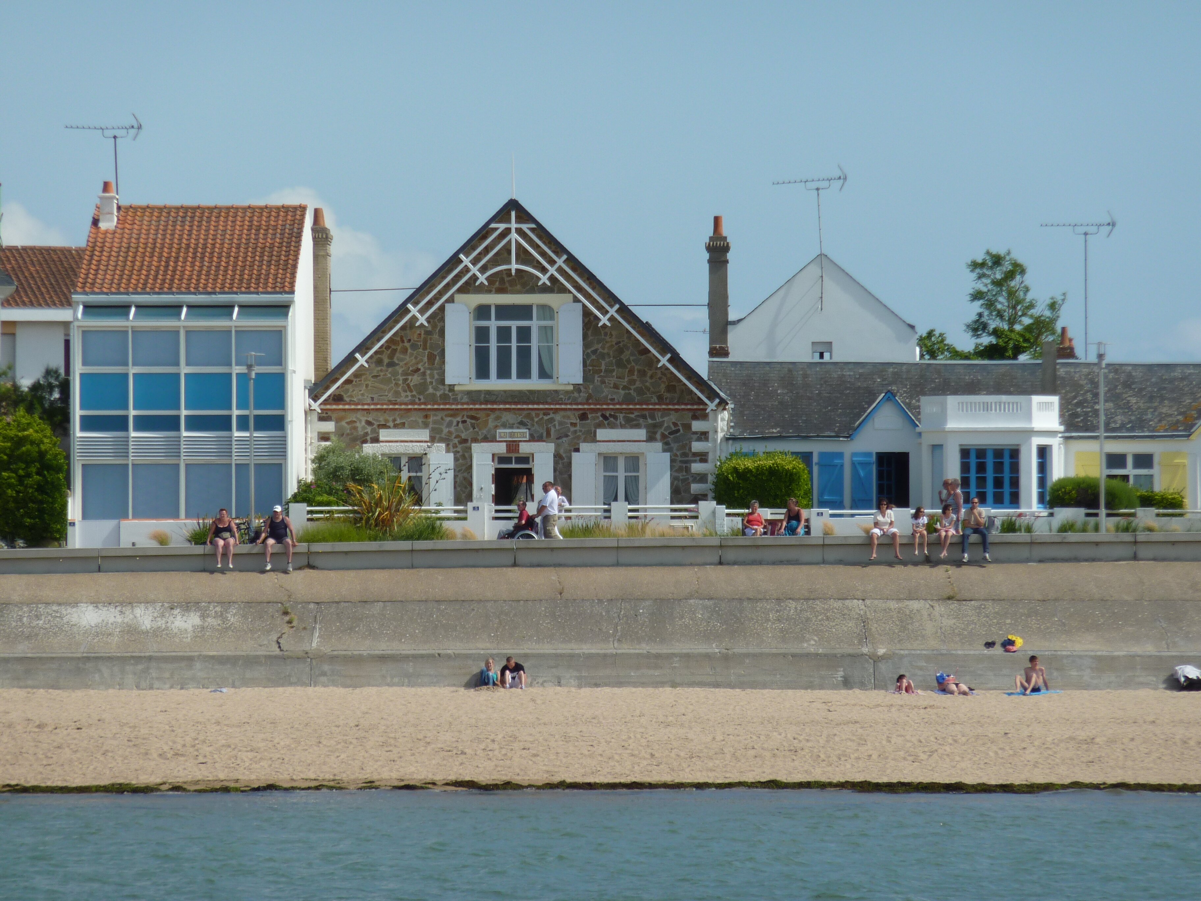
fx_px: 10408
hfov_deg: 6.6
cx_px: 600
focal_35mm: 300
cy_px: 450
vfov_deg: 5.0
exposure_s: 1/640
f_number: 5.6
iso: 80
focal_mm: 49.2
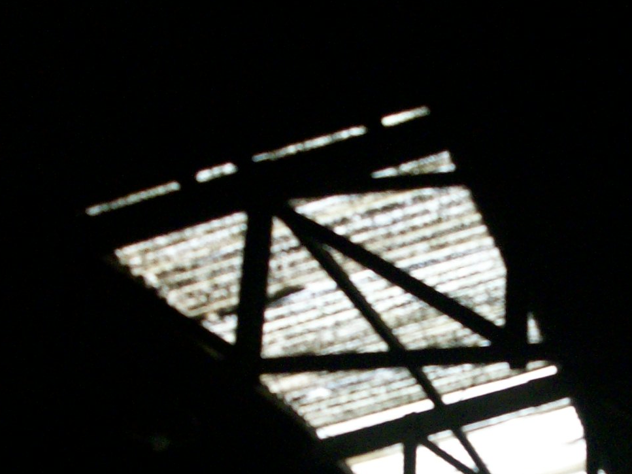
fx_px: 1314
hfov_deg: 26.7
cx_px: 461
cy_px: 426
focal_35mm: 72
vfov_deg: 20.0
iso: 160
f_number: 2.8
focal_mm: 5.7
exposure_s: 1/60
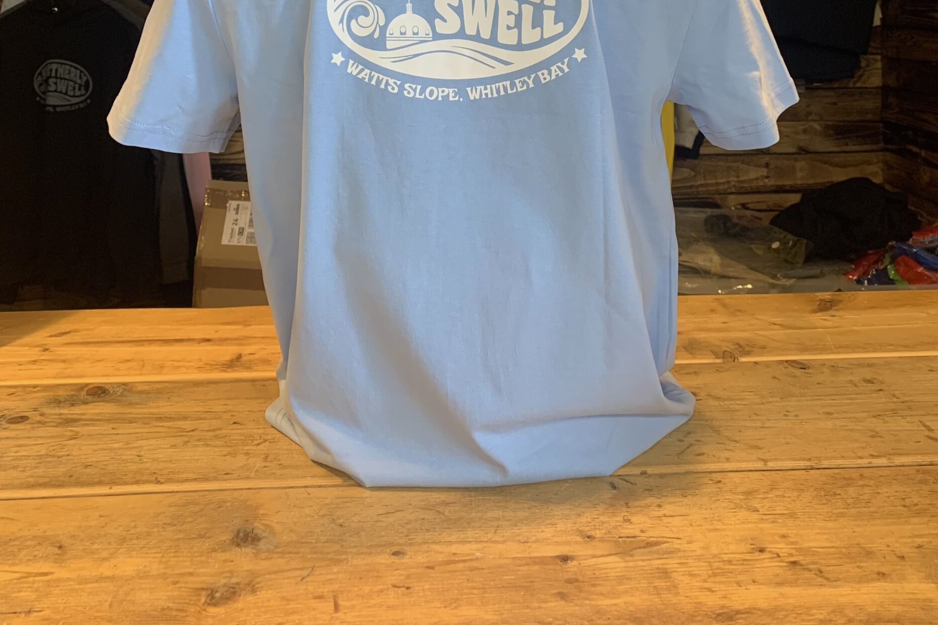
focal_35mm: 37
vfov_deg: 33.5
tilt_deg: -2.2
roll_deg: +1.3
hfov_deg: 51.9
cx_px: 466
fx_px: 964
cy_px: 31
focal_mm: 4.25
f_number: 1.8
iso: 80
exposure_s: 1/50
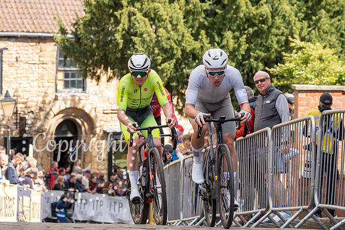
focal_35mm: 190
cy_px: 23
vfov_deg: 7.2
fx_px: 1817
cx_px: 154
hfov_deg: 10.8
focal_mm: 103
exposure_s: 1/1000
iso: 500
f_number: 5
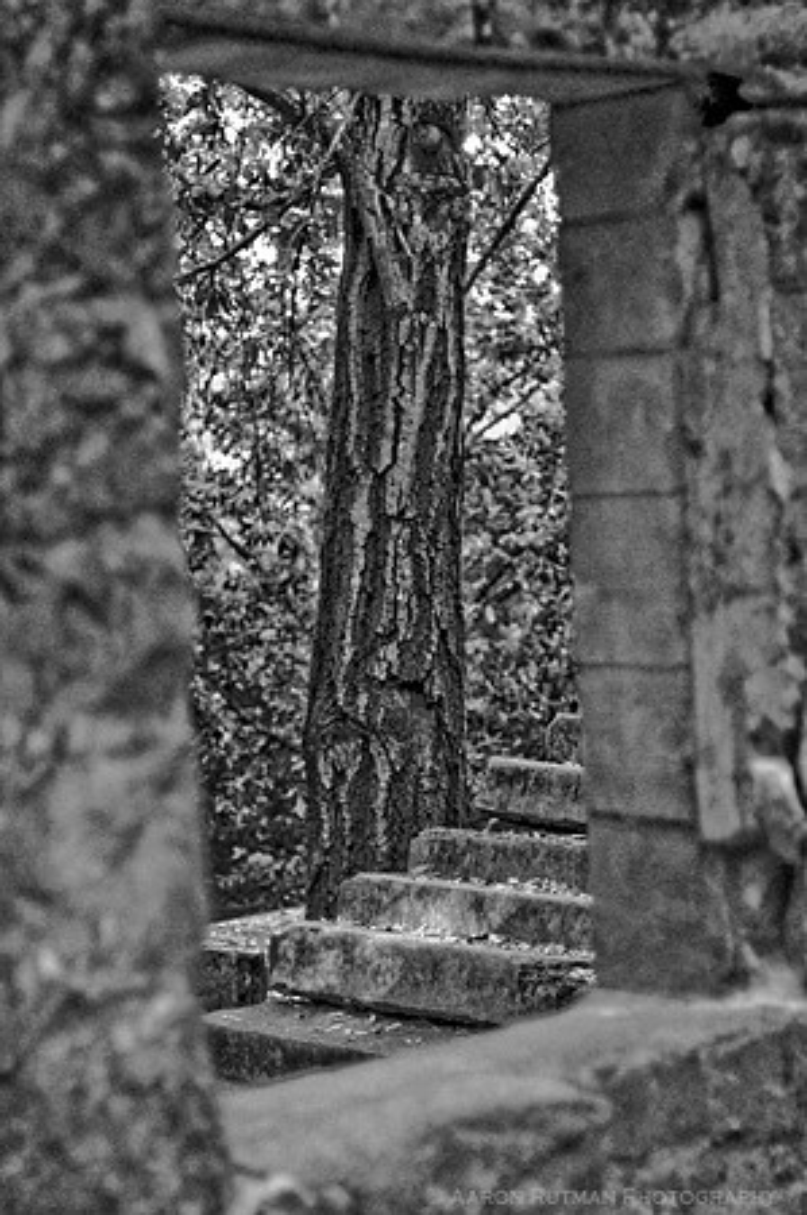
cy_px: 608
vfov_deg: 27.0
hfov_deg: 18.1
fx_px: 2528
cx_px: 404
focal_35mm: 75
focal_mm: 50
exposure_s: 1/320
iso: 250
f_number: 1.4
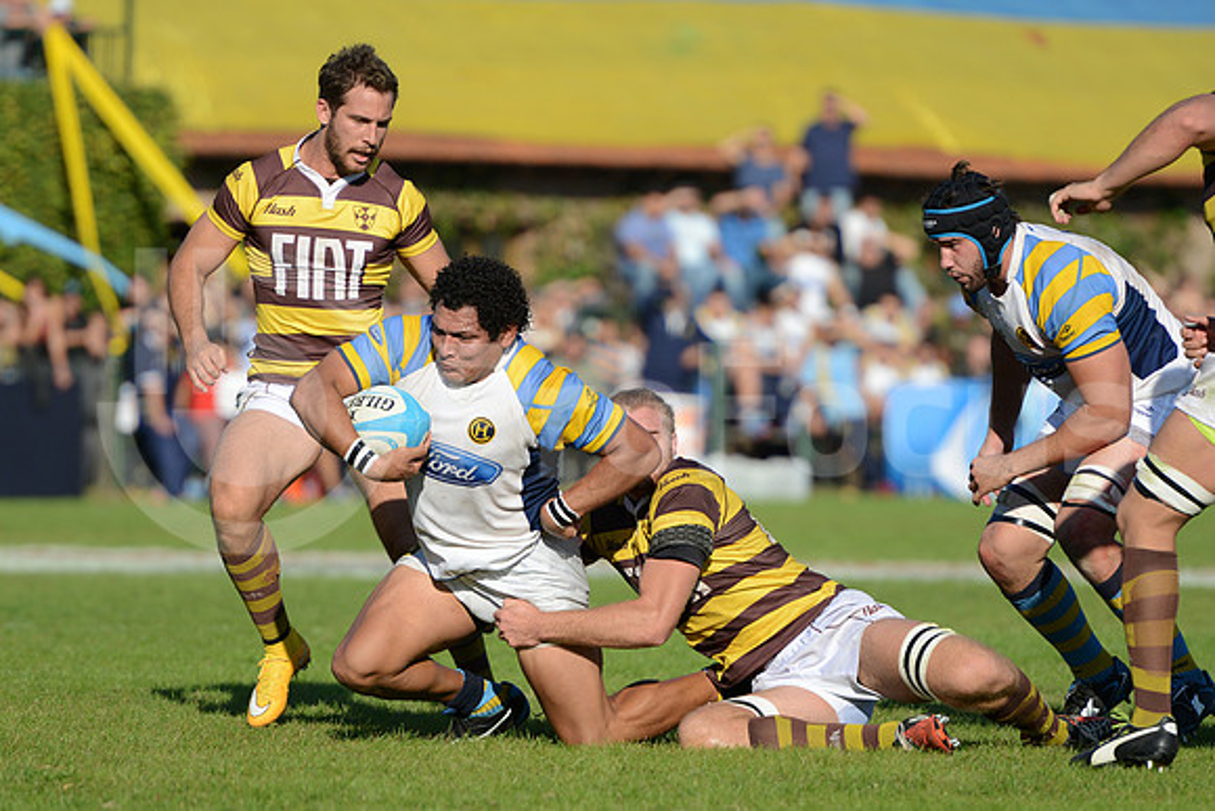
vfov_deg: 5.1
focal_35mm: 270
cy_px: 406
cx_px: 608
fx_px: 9114
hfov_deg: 7.6
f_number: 4
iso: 400
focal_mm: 270
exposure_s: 1/2000
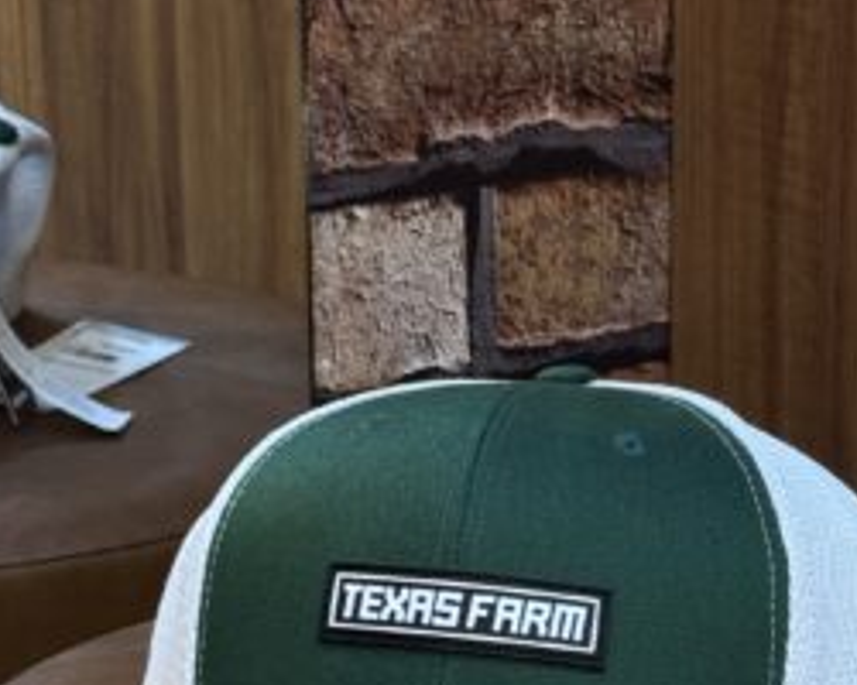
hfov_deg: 25.4
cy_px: 517
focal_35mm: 75
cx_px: 480
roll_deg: -0.8
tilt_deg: -19.9
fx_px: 1902
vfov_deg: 20.3
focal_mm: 6.76
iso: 200
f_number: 1.78
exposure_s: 1/60
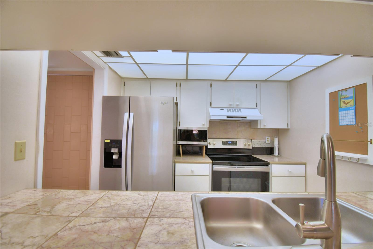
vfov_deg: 77.3
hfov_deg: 100.4
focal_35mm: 15
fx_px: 155
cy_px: 124
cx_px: 186
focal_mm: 10
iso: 400
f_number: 4.5
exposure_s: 1/40
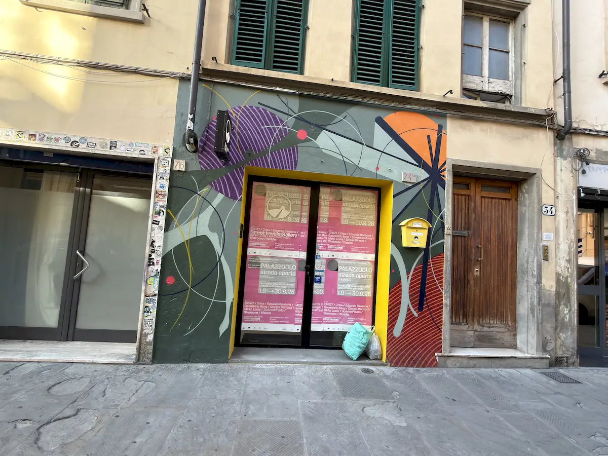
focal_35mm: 16
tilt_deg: +1.8
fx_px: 281
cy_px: 228
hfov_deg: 94.5
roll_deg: -3.0
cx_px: 304
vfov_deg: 78.1
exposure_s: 1/121
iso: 50
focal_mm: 2.22
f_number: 2.2
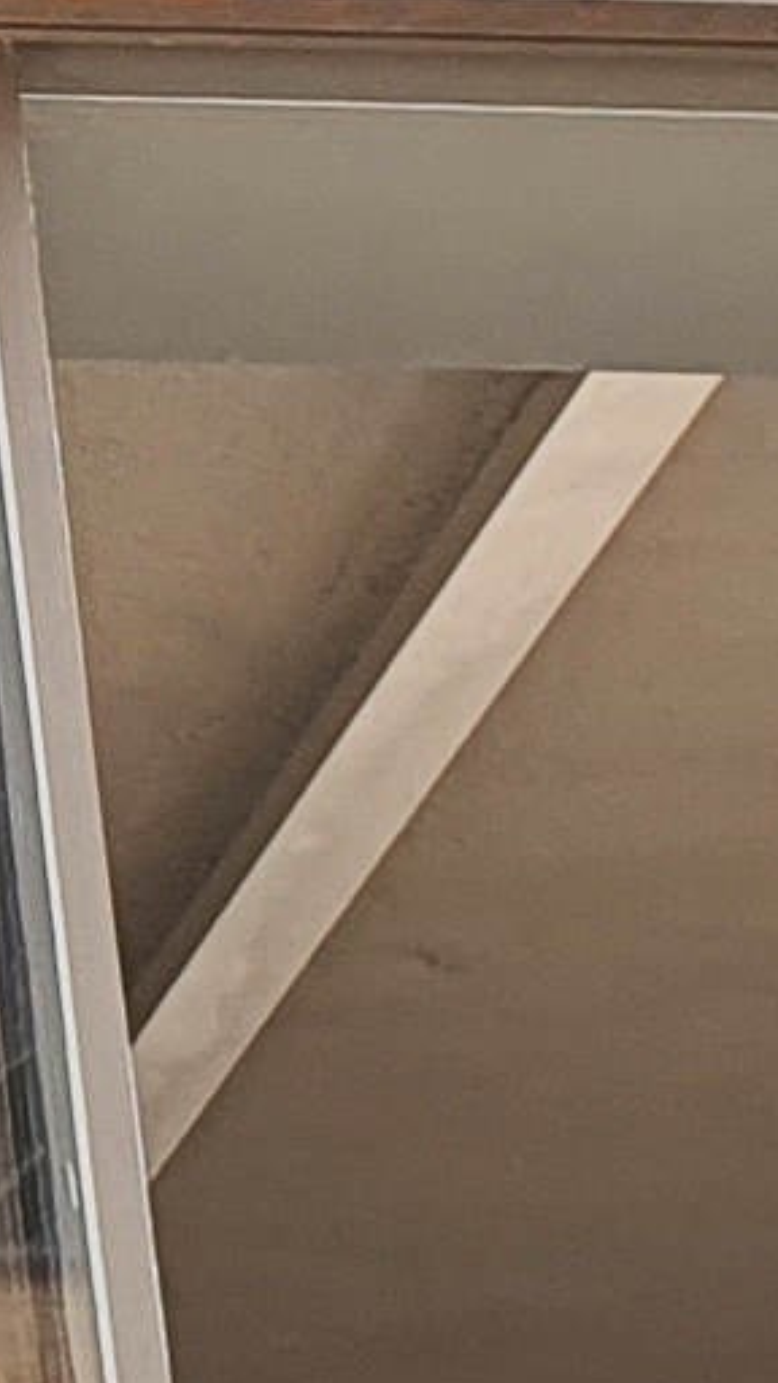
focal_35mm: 223
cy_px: 1288
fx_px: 8178
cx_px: -1570
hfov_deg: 5.2
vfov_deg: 9.6
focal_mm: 4.3
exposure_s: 1/241
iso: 50
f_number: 2.4
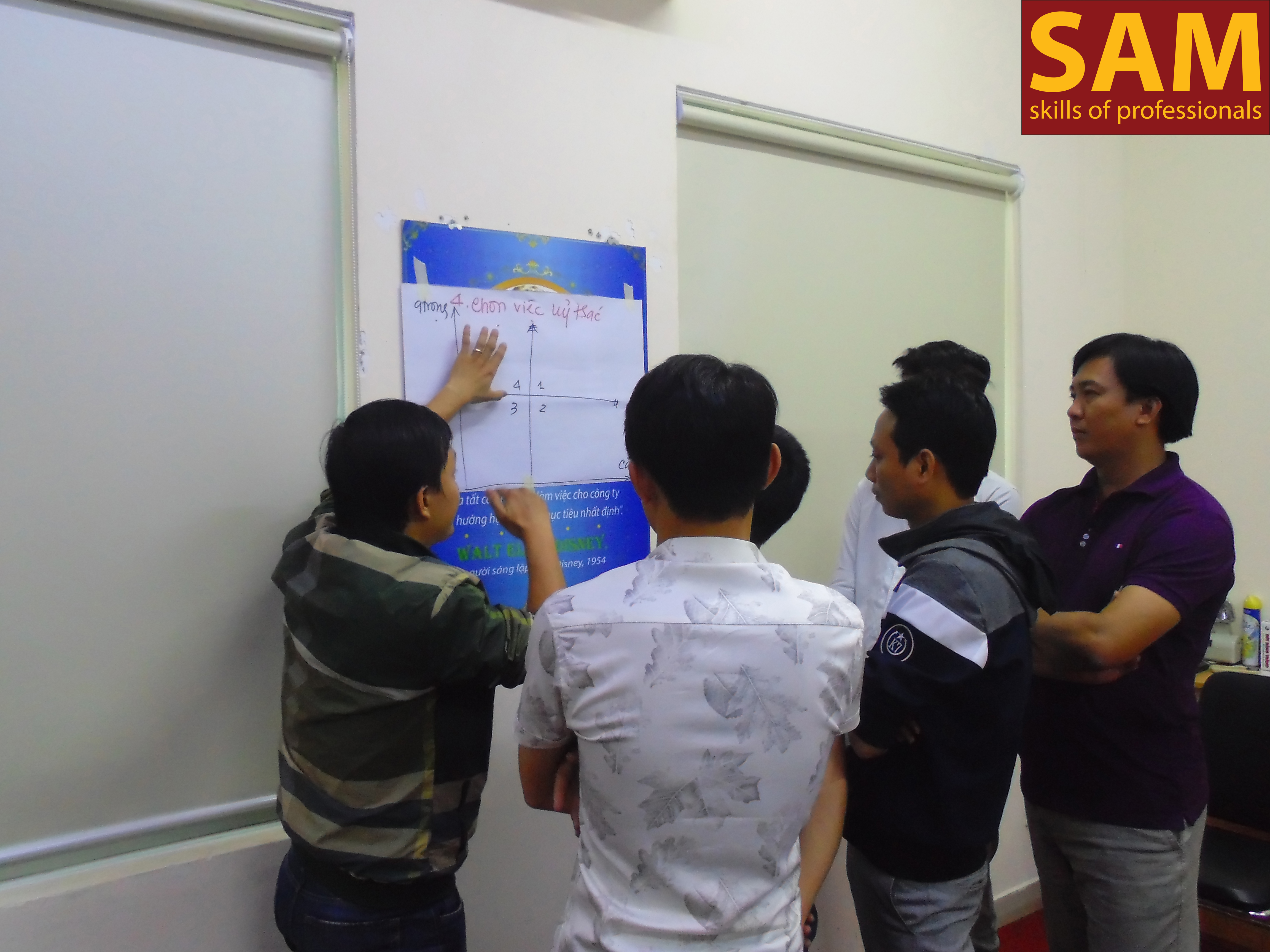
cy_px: 476
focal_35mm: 29
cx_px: 635
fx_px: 1064
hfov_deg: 61.7
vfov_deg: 48.2
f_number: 3.7
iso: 400
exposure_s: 1/30
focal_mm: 5.3
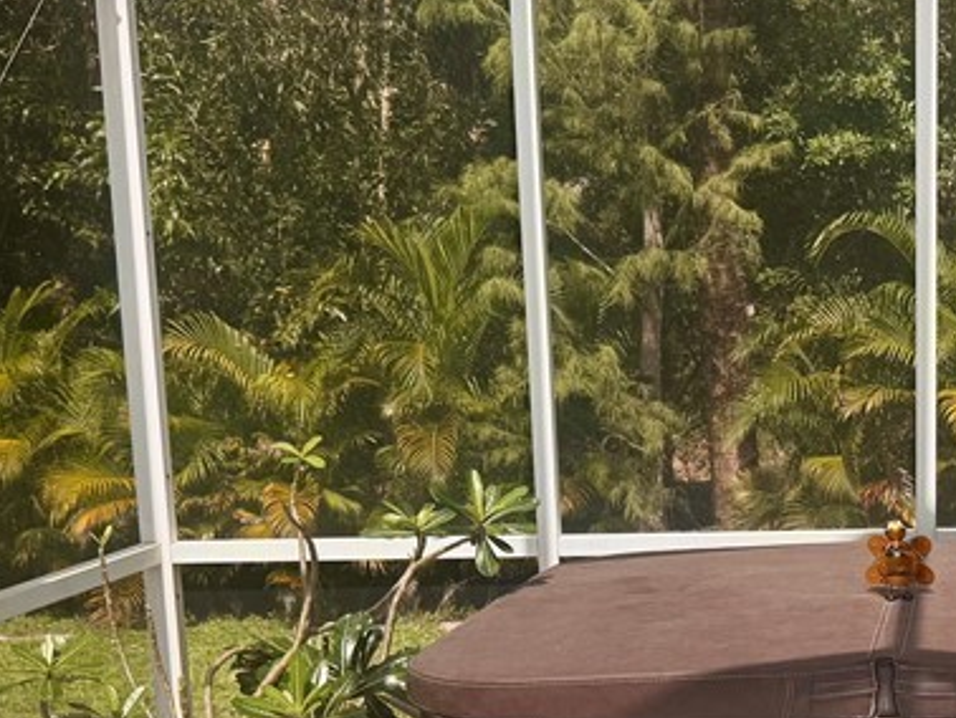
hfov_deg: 28.1
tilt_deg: -12.0
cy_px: 652
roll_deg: +0.4
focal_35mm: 65
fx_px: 1796
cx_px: 951
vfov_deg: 22.1
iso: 80
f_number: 1.78
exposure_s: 1/5348
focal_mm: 6.76
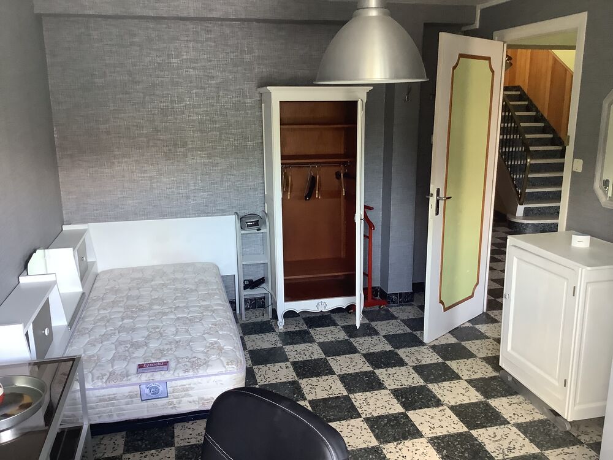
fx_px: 549
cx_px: 306
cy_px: 230
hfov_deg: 58.4
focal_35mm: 31
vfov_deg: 45.4
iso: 160
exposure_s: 1/60
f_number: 2.4
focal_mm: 3.3
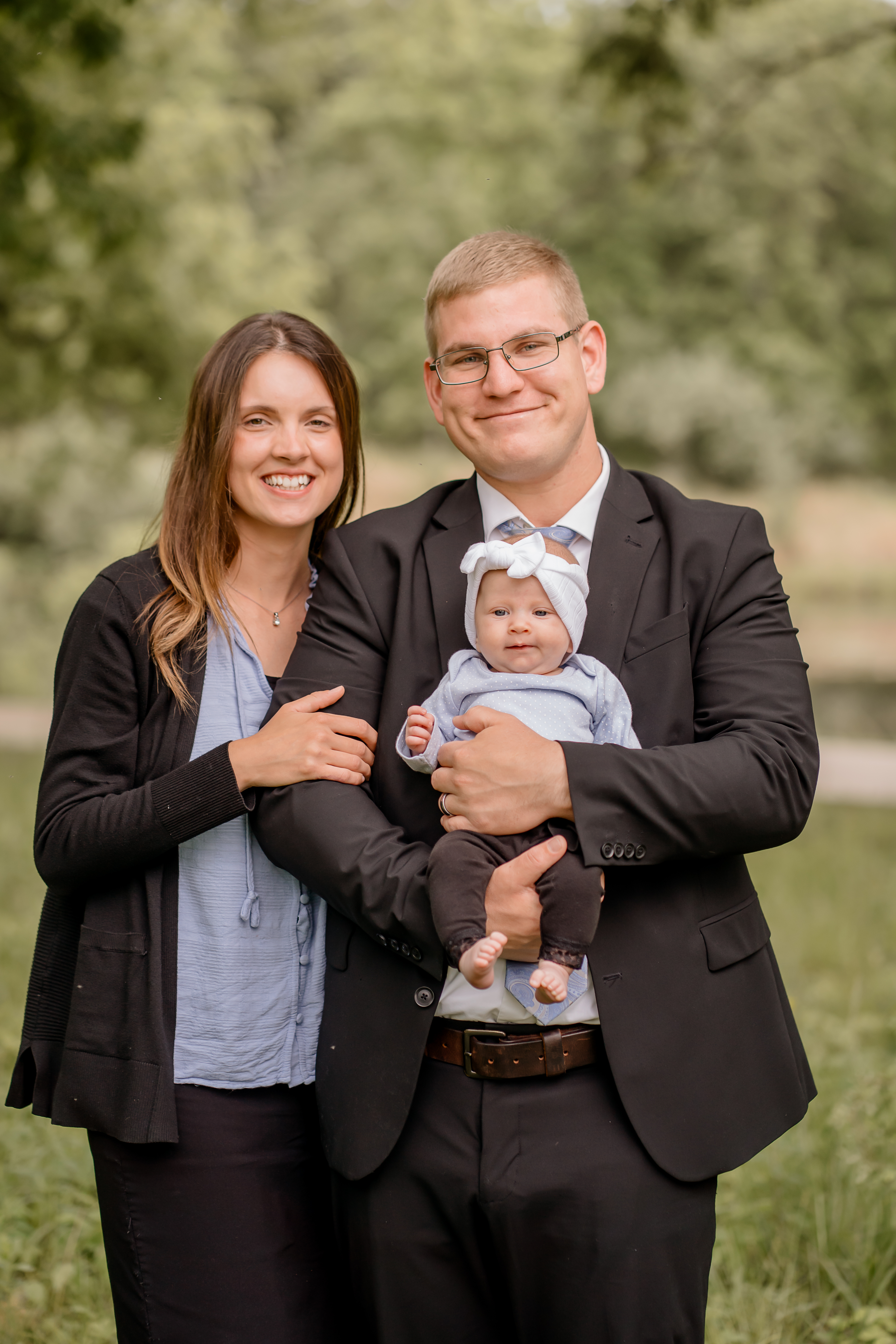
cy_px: 672
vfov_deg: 23.9
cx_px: 448
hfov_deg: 16.1
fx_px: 3173
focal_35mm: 85
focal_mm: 85
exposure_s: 1/400
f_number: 2.8
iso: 400
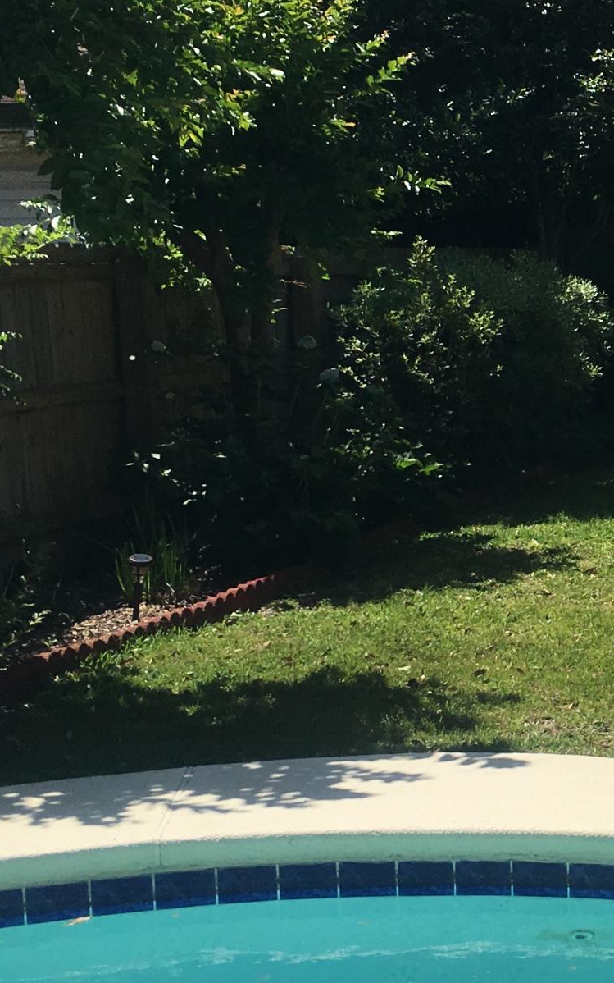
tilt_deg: -5.1
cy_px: 496
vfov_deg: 26.8
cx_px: 898
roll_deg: +0.6
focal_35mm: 77
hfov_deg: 15.7
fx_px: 2061
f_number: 2.2
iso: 25
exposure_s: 1/2331
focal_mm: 4.15
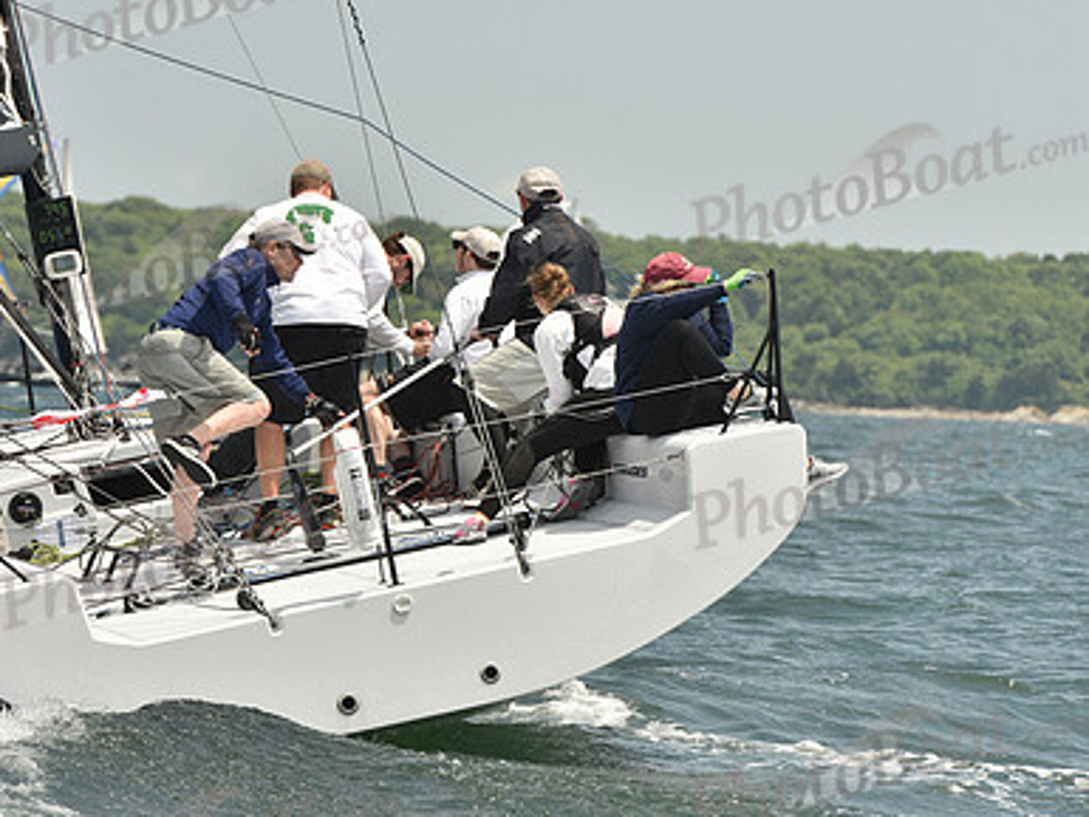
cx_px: 544
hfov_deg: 6.8
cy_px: 370
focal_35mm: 290
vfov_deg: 5.1
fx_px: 9126
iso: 400
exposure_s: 1/1600
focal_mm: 200
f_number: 9
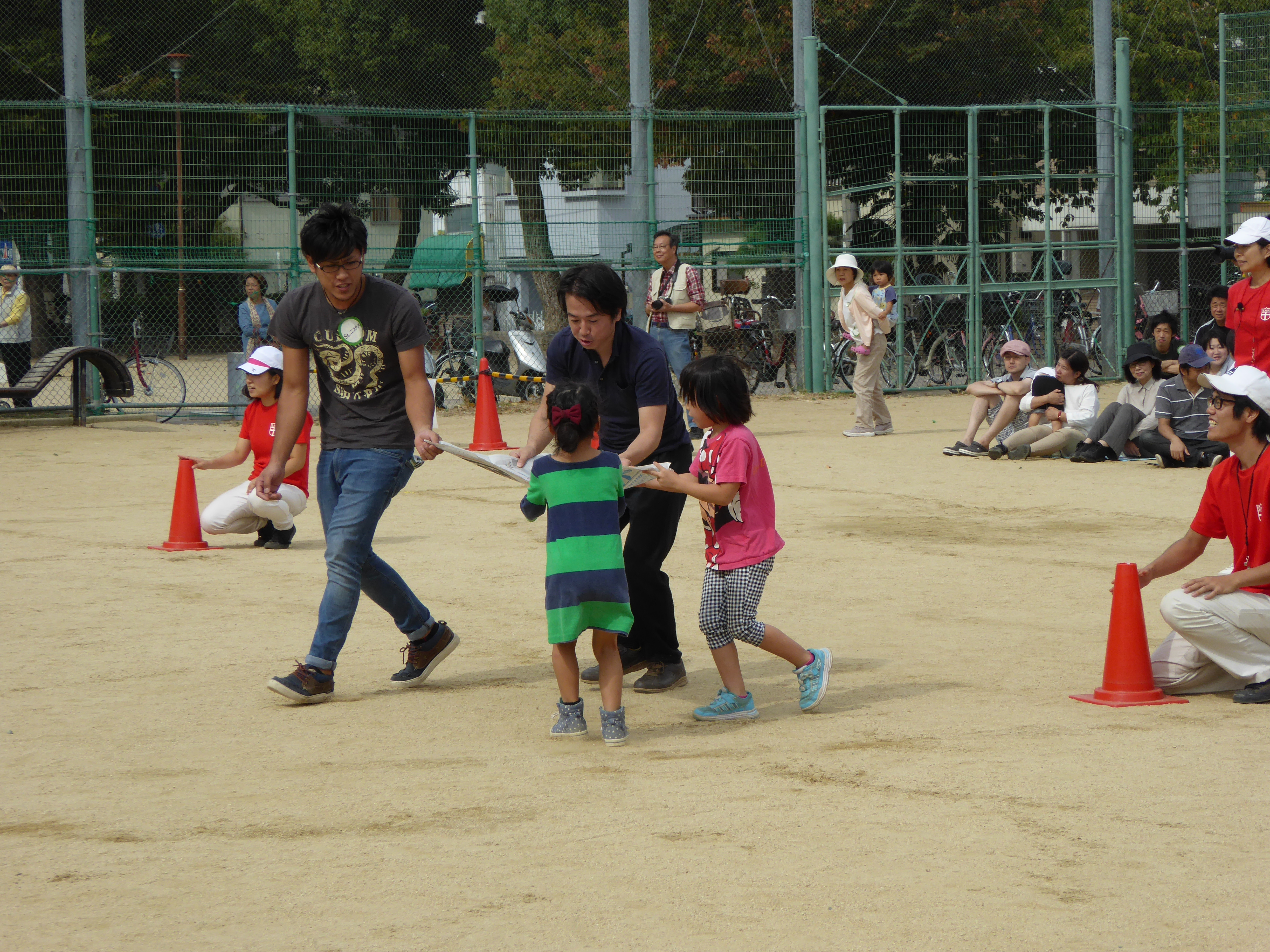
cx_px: 635
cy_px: 476
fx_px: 3926
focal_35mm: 107
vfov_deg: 13.8
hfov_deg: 18.4
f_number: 5
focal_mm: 17.5
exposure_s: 1/640
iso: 100
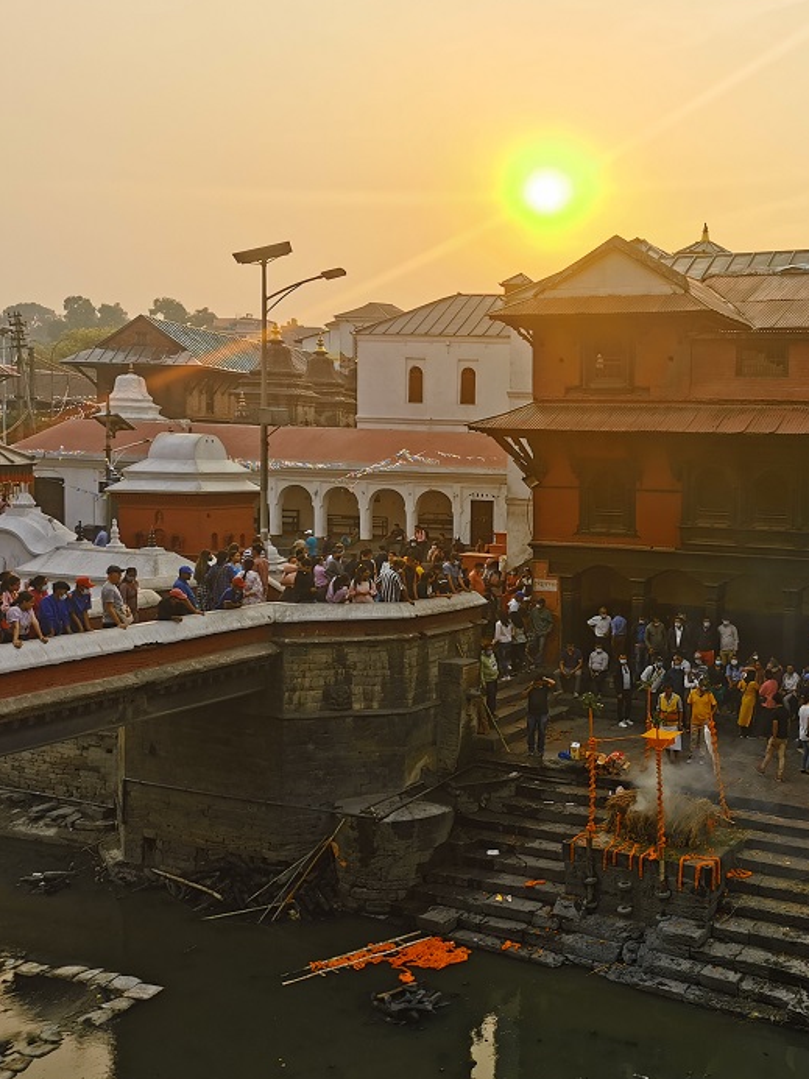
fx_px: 1215
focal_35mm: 39
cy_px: 540
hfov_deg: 35.2
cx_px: 689
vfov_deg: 47.9
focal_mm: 5.58
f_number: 1.8
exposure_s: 1/1812
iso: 50
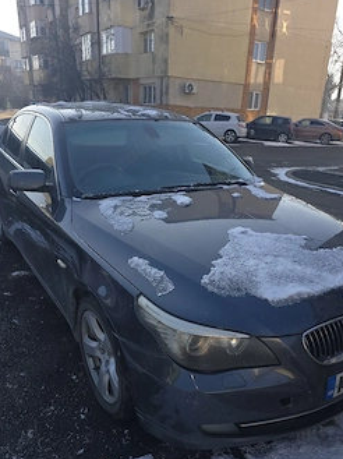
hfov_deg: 49.6
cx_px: 185
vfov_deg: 63.2
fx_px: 371
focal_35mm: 28
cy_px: 264
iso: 12
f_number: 1.7
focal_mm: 6.3
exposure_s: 1/370
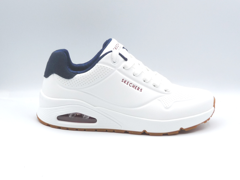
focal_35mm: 52
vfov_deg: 28.0
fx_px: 361
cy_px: 90
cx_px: 120
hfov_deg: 36.8
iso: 100
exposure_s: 1/200
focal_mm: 5.3
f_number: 5.6
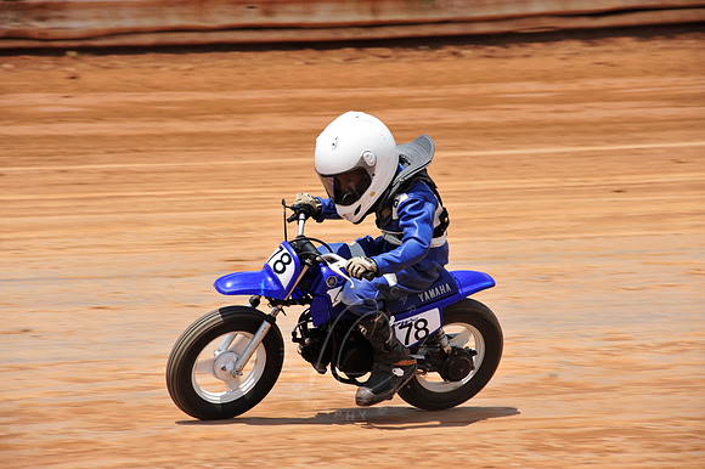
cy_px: 234
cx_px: 352
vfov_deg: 6.9
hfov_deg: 10.3
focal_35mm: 200
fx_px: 3914
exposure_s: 1/400
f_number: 10
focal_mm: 200
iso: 200
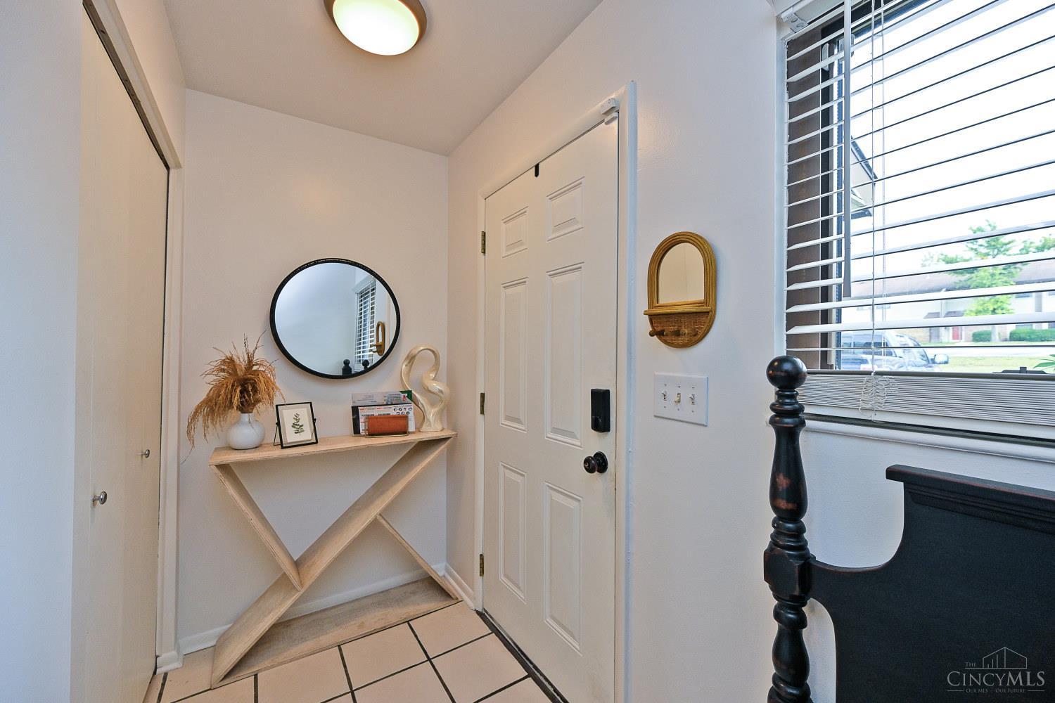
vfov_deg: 81.2
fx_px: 410
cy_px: 352
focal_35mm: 14
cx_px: 528
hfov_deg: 104.3
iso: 180
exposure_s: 1/125
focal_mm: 14
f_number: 5.6
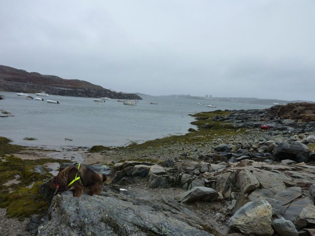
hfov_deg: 69.4
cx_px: 158
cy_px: 118
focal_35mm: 25
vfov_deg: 54.9
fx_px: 227
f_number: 4
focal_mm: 4.1
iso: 125
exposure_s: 1/250
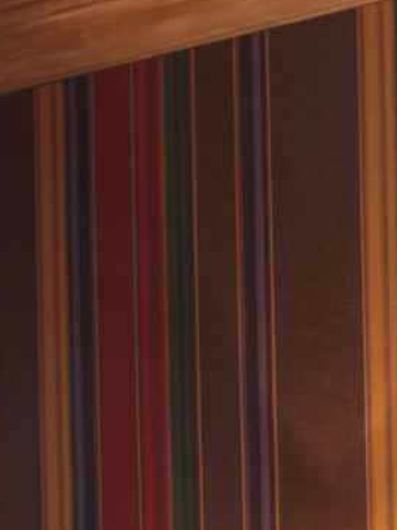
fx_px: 2917
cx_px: 128
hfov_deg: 7.8
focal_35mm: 191
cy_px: 898
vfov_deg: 9.9
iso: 100
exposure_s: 2
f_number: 11
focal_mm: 23
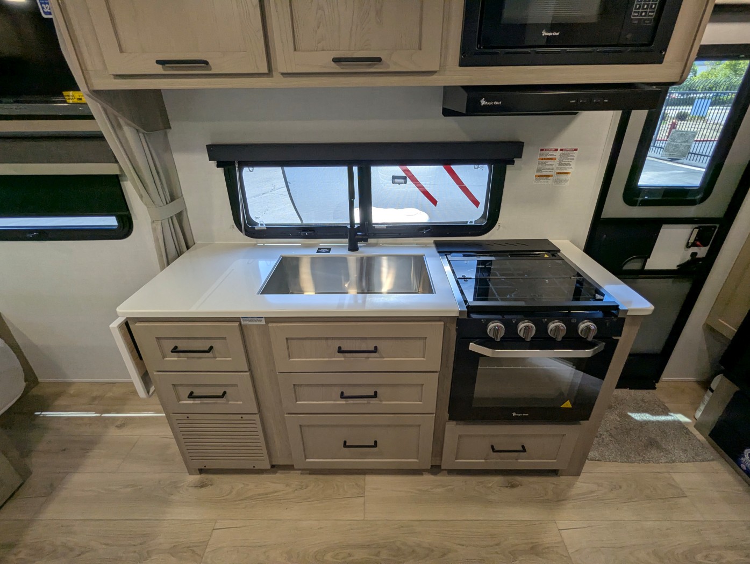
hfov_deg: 94.4
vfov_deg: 78.2
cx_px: 375
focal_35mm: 16
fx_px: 347
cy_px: 282
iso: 83
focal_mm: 2.35
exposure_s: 1/138
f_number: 2.2
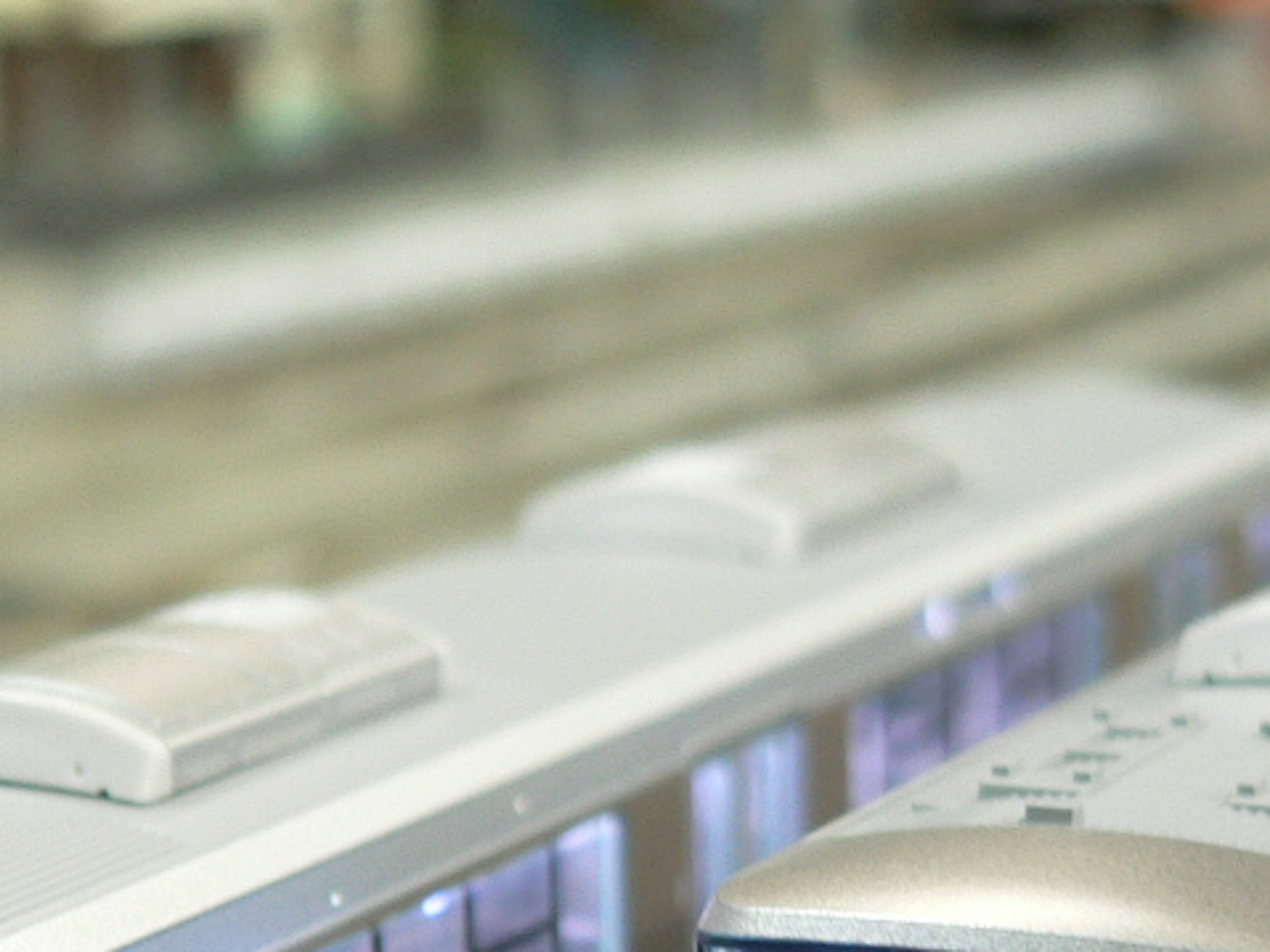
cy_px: 1138
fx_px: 4512
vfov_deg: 11.8
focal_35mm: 123
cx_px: 541
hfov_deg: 16.0
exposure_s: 1/8
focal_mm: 7.6
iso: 100
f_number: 2.8
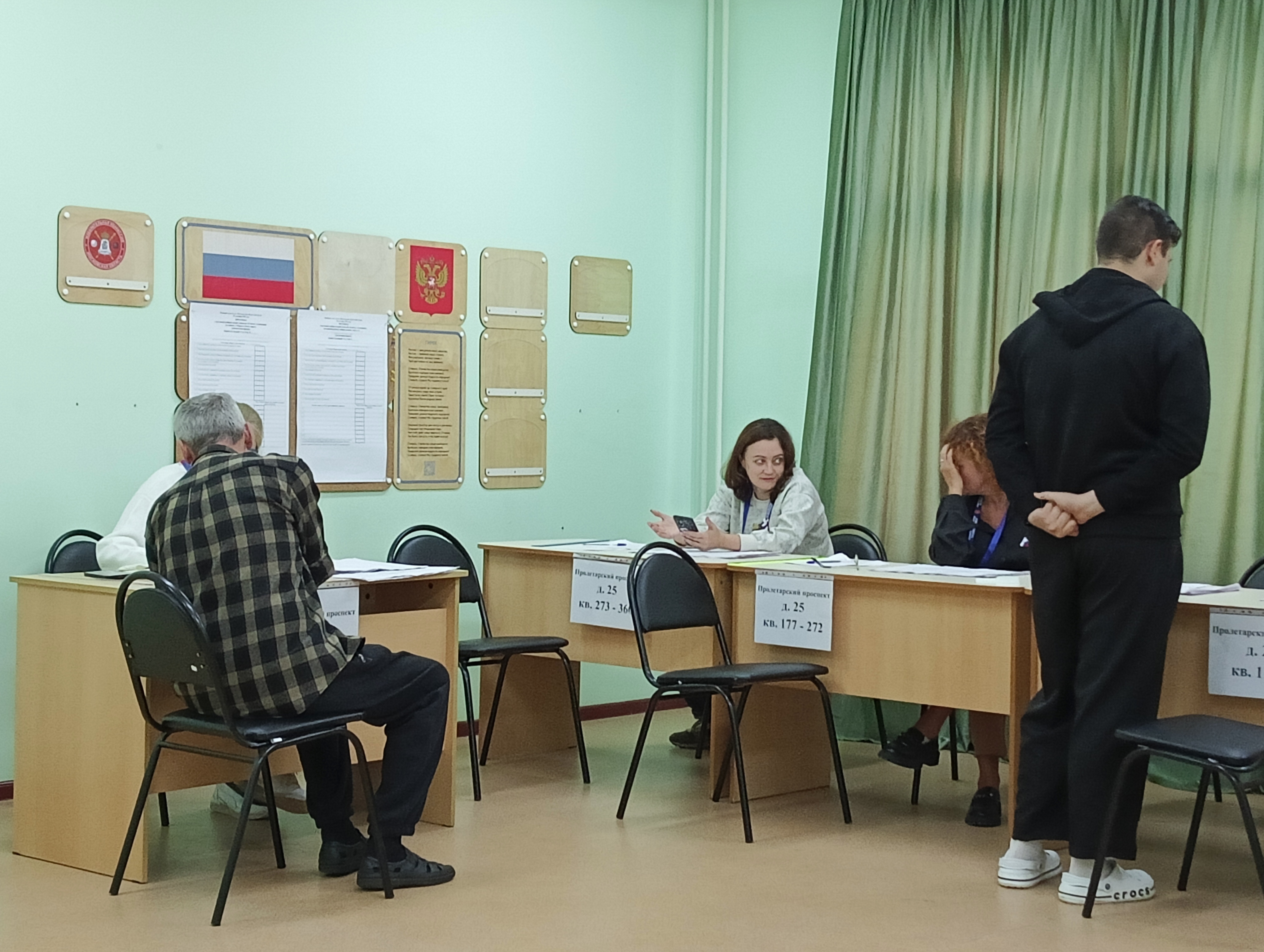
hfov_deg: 30.2
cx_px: 632
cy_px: 476
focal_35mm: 64
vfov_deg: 23.0
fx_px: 2340
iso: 1250
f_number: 1.8
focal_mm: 4.05
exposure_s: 1/100
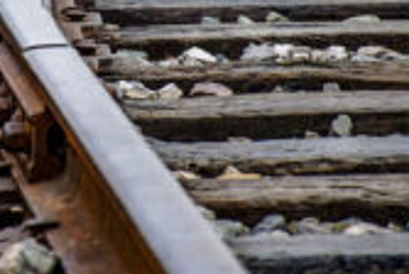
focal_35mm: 453
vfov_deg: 3.0
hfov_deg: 4.5
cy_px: -37
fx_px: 5156
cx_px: -28
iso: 100
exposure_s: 1/30
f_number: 5.6
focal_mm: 130
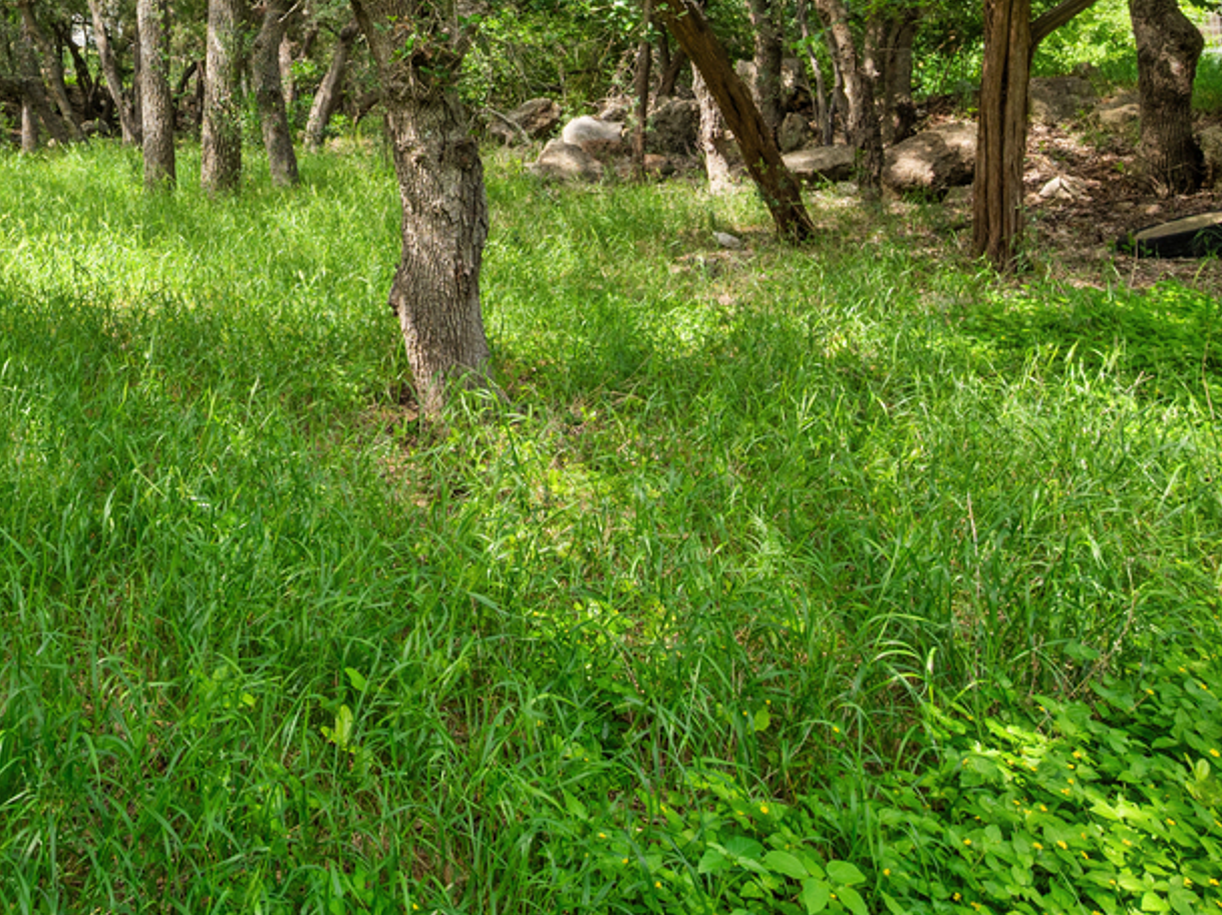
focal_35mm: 41
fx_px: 1447
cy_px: -78
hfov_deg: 41.3
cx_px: 69
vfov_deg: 31.4
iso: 400
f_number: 10
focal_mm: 16
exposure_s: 1/60
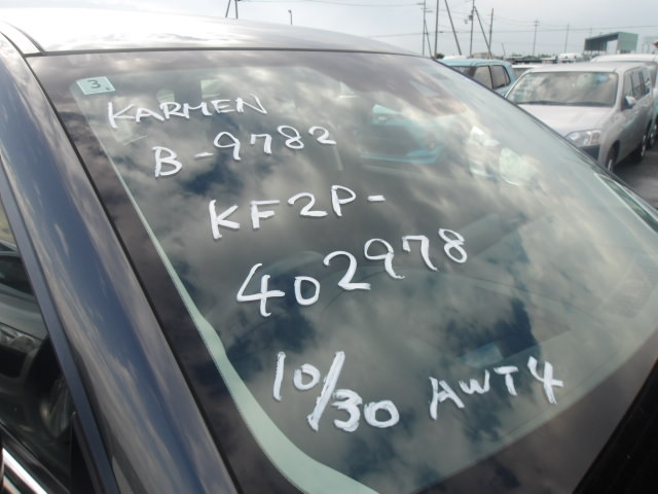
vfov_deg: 51.4
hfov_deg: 65.3
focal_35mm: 27
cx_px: 329
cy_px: 247
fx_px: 513
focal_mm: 4.9
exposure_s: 1/60
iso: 127
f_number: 10.4
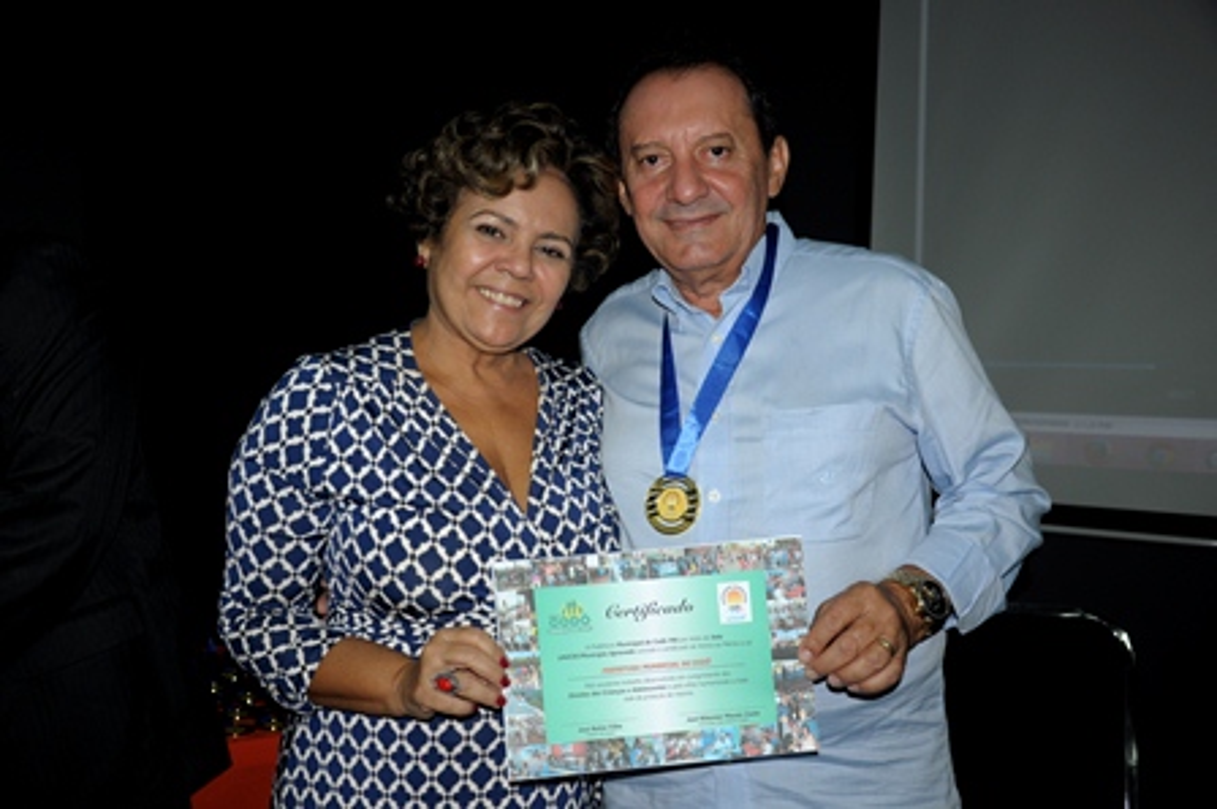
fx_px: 1115
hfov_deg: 57.3
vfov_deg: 39.9
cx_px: 608
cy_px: 404
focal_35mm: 33
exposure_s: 1/60
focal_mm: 22
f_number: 3.8
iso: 200
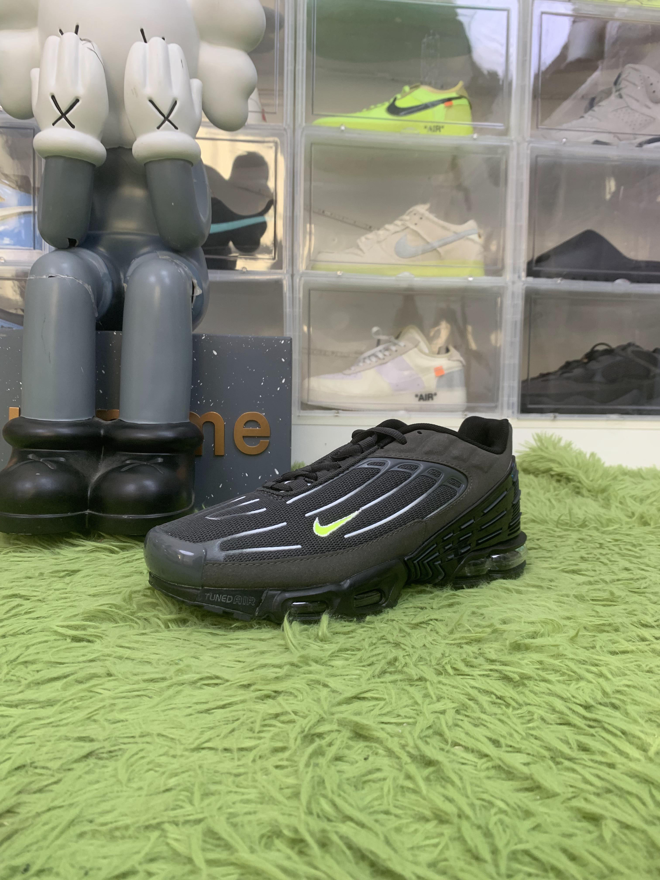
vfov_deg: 67.3
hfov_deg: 53.1
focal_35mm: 26
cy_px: 440
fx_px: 661
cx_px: 330
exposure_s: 1/87
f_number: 1.8
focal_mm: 4.25
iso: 100
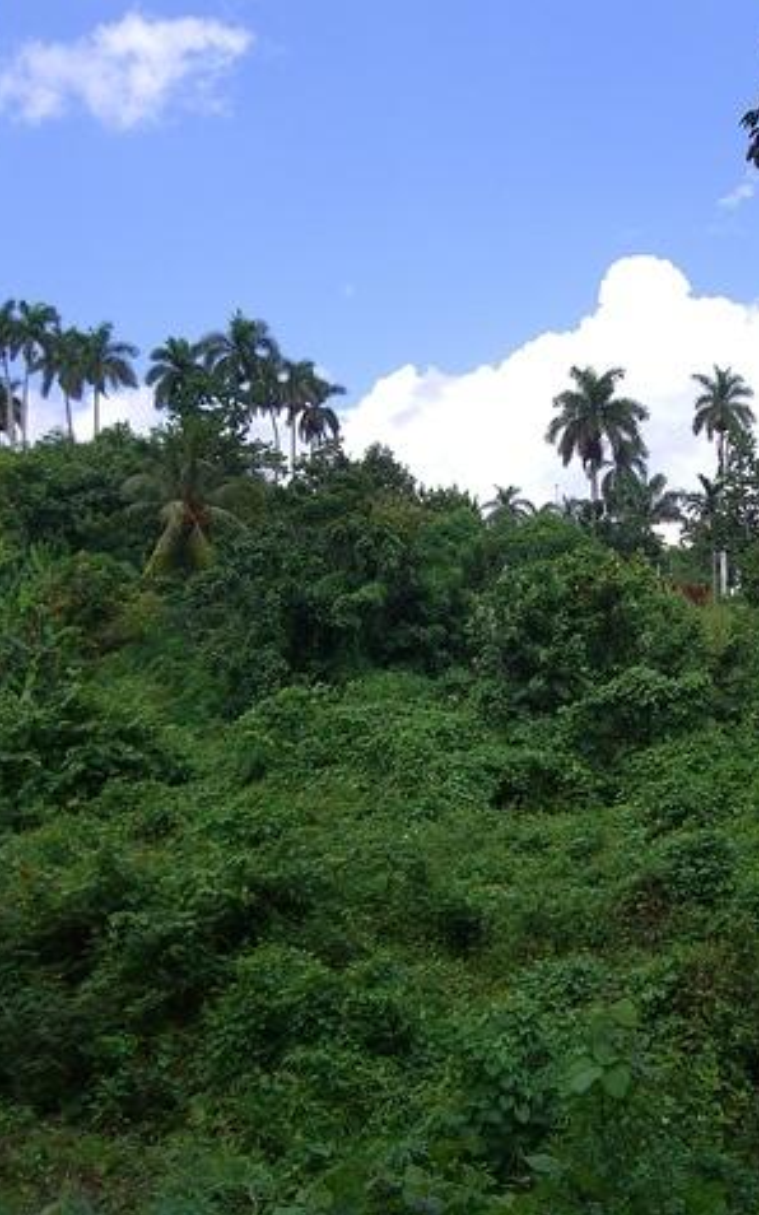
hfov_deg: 23.8
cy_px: 606
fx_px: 1788
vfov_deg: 37.5
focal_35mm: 54
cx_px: 550
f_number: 4
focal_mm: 7.9
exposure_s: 1/500
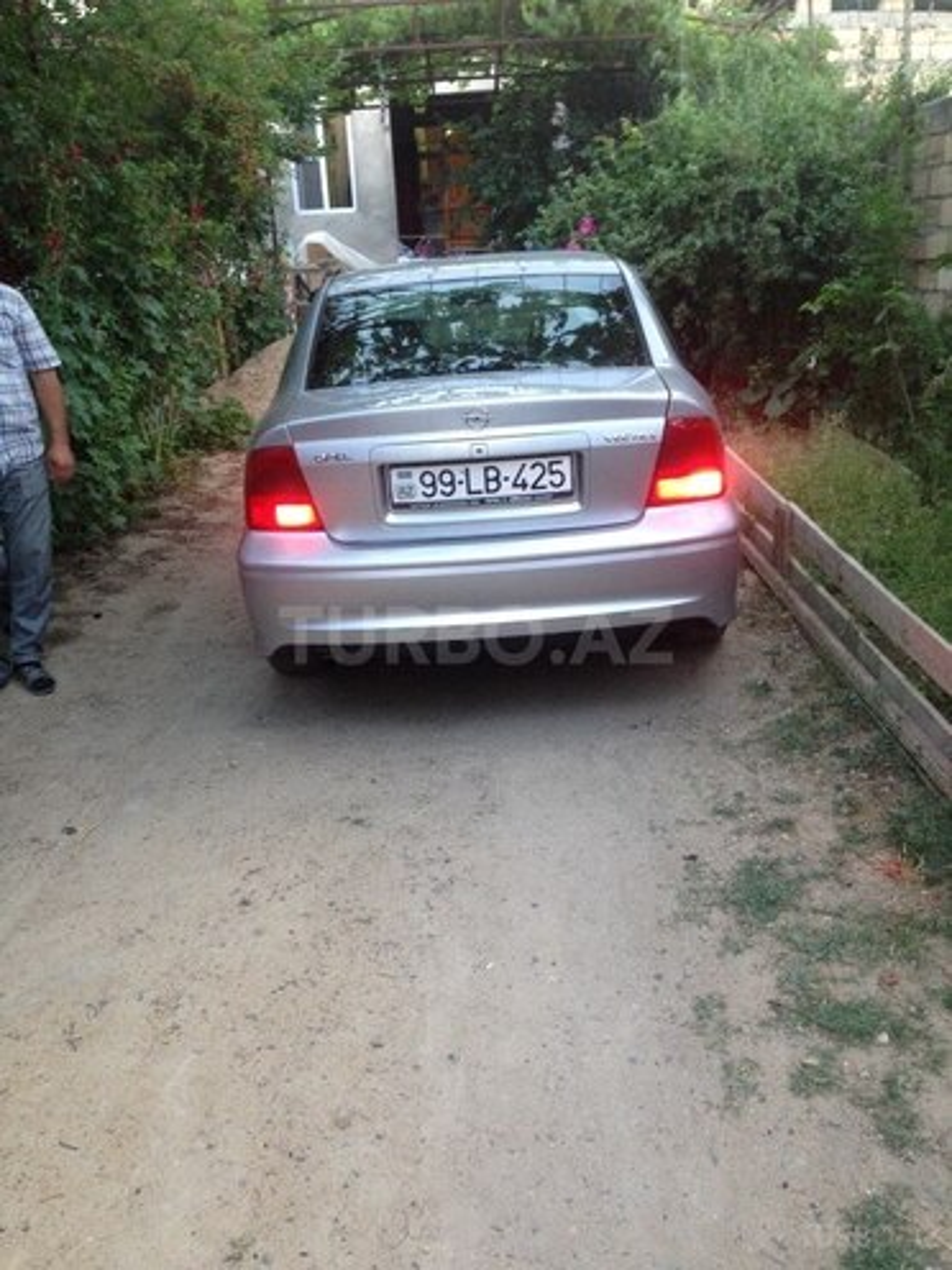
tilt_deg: -18.0
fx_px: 1210
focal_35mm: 33
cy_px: 635
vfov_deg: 55.4
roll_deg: +0.2
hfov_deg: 42.9
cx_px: 476
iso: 200
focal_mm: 4.12
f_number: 2.4
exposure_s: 1/20
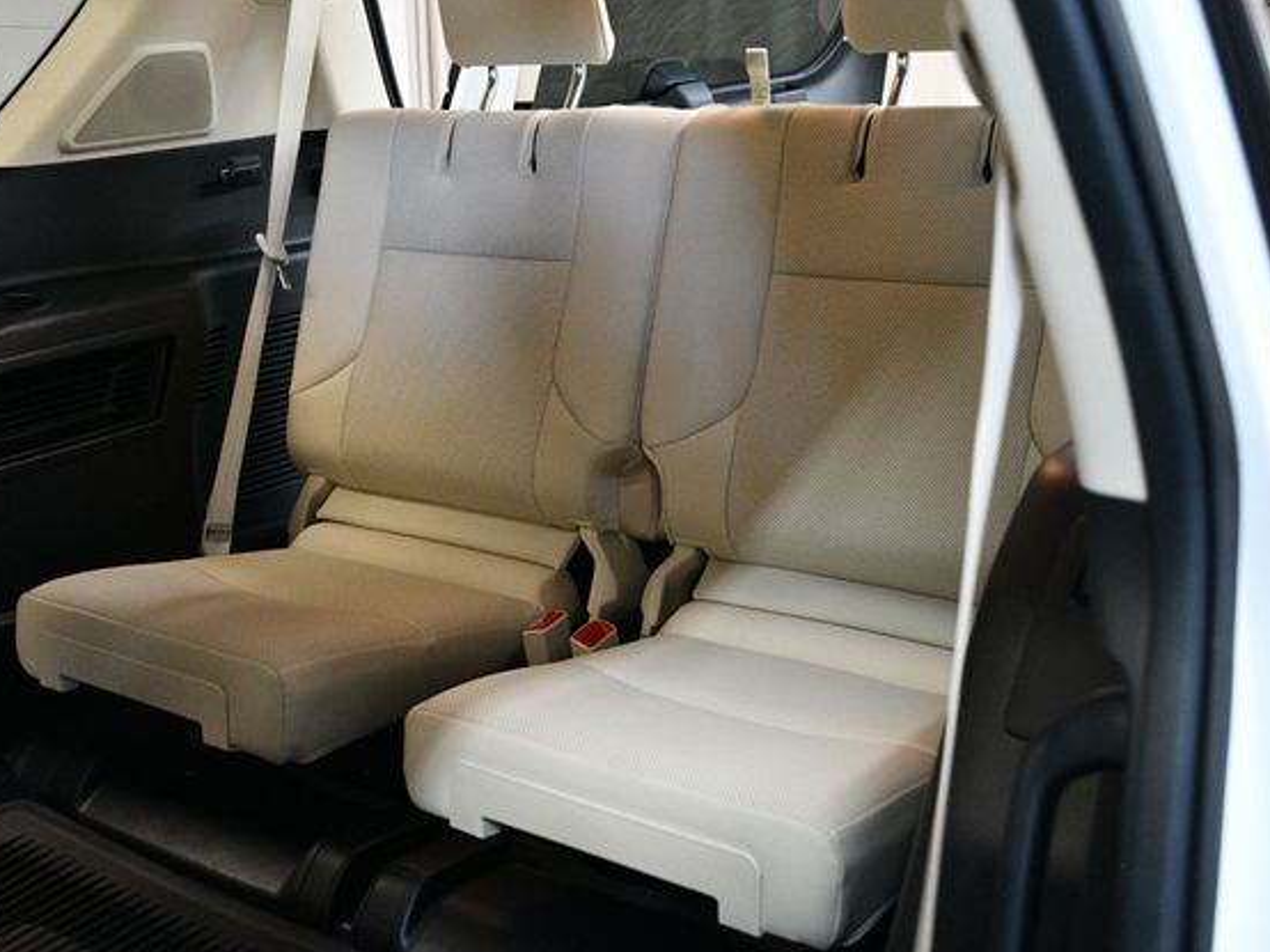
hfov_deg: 46.8
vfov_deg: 35.9
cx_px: 589
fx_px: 1467
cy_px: 486
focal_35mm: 40
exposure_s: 1/80
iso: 3200
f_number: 3.8
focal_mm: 24
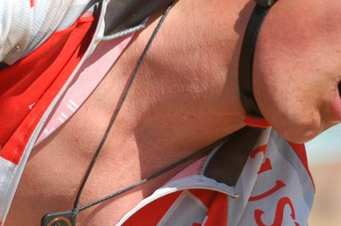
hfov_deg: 4.5
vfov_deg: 3.0
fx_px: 4378
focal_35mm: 463
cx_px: 183
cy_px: 73
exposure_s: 1/1600
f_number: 4
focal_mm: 200
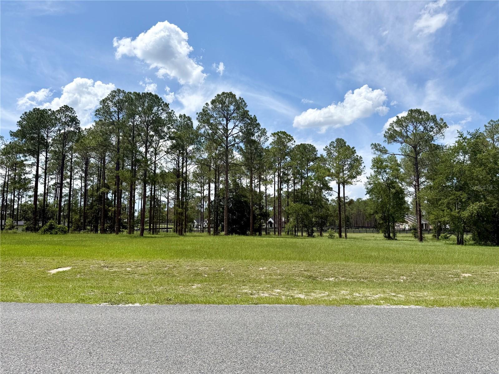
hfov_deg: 71.6
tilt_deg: +6.3
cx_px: 250
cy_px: 187
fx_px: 346
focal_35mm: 24
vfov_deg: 56.8
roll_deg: +0.1
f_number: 1.78
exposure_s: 1/6173
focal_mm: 6.76
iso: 80
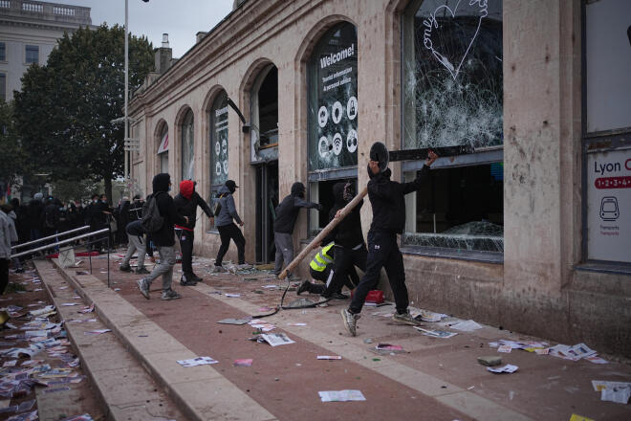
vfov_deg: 37.9
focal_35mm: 35
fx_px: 613
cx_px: 316
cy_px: 210
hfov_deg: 54.4
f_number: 2
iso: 400
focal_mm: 35
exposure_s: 1/4000
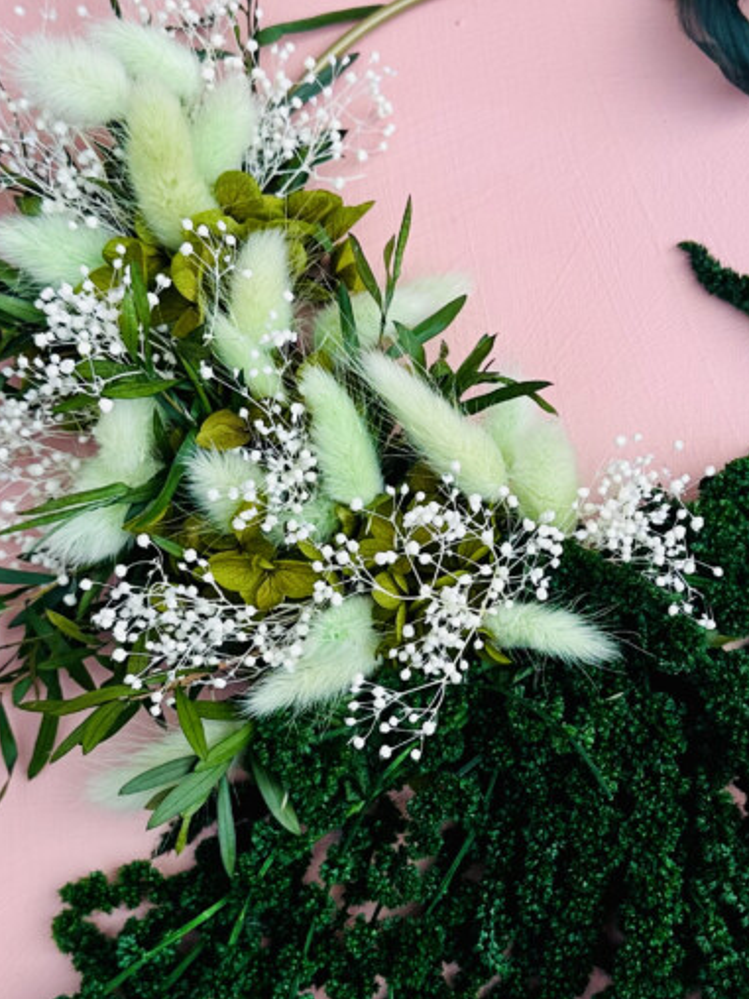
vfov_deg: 30.5
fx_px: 1818
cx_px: 501
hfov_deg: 23.2
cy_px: 650
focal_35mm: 63
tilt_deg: -88.3
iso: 80
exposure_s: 1/762
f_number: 1.78
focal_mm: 6.86
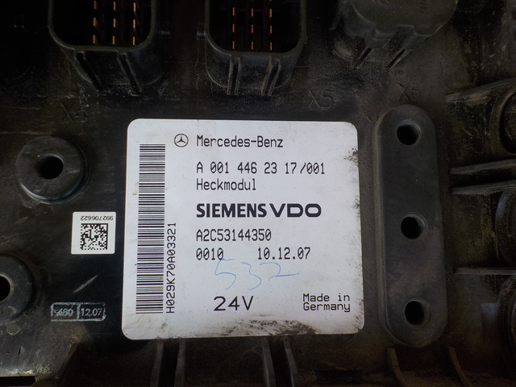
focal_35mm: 30
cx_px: 258
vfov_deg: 46.8
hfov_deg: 60.0
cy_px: 194
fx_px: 447
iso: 125
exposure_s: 1/80
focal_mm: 4.1
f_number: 3.3
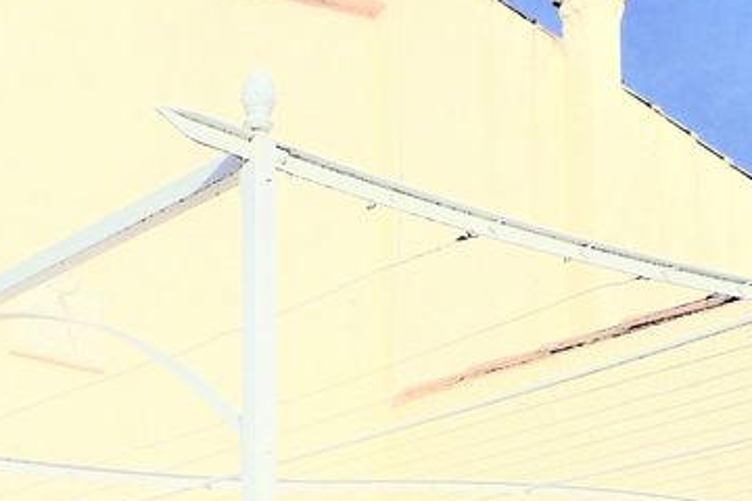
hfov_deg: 25.0
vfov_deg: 15.5
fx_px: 1692
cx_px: 313
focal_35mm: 81
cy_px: 756
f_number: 8
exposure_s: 1/1000
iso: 100
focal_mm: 4.7
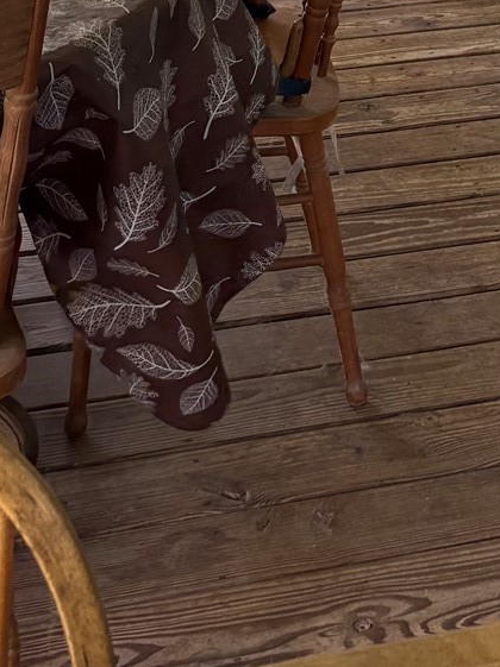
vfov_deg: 17.3
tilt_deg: -5.2
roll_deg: -0.2
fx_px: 1832
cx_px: 437
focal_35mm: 95
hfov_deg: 15.4
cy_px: -487
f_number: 1.6
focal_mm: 5.96
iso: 125
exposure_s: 1/185
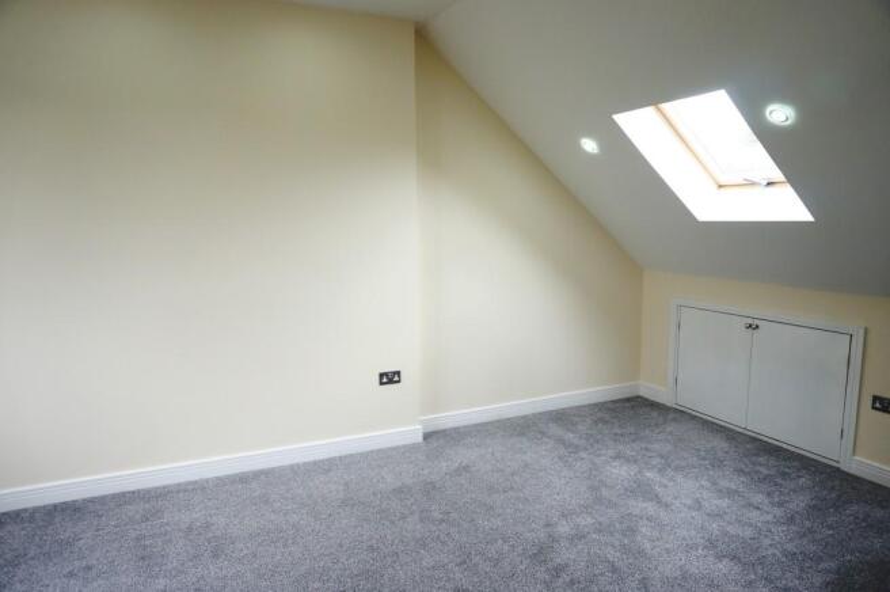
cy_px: 296
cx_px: 445
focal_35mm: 24
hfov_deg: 73.8
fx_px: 593
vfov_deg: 53.0
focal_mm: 16
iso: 400
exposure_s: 1/160
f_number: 4
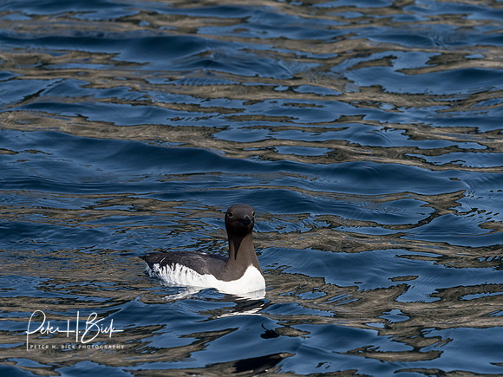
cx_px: 252
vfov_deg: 2.5
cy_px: 188
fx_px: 8733
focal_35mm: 601
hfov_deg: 3.3
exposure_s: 1/2500
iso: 400
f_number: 7.1
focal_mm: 300
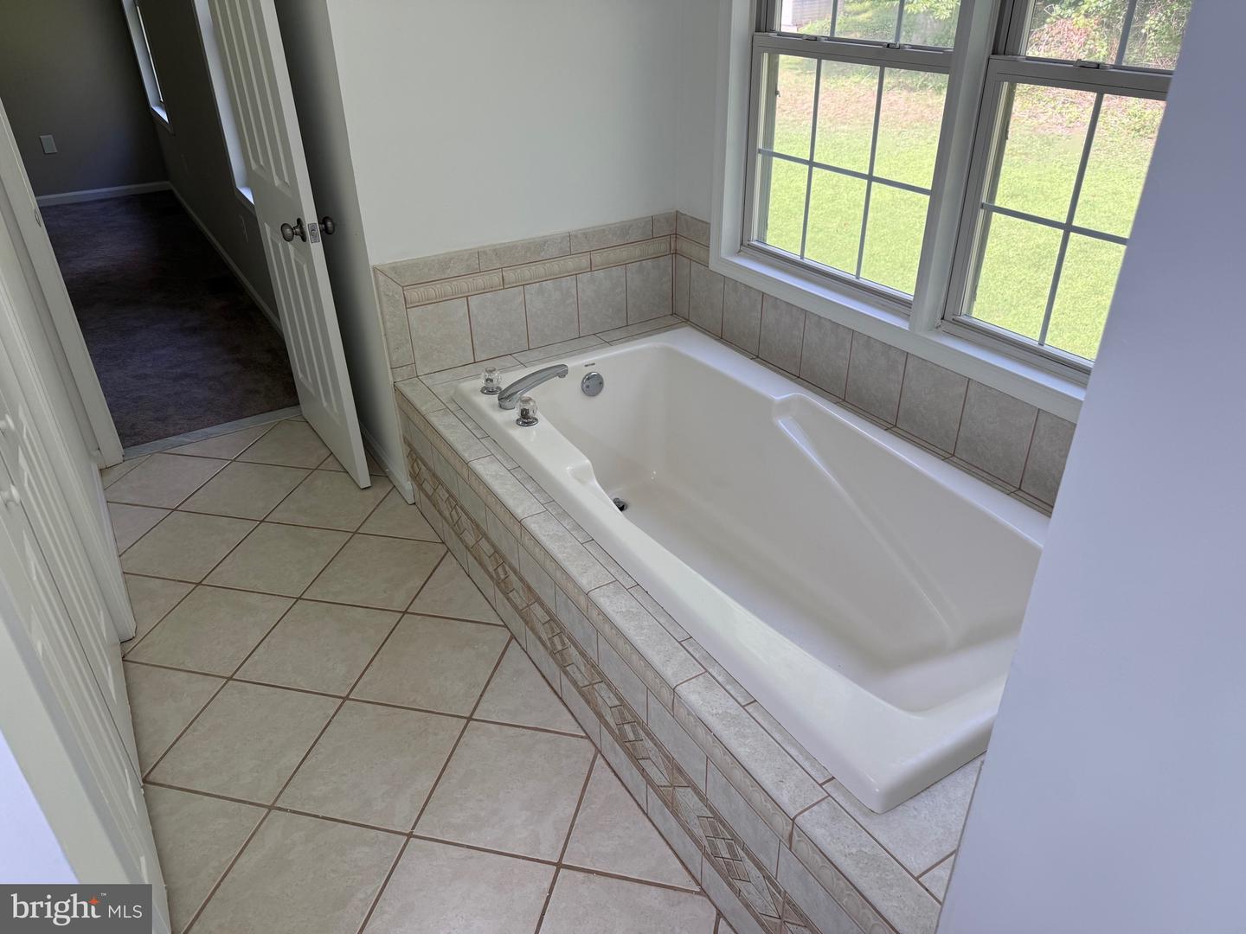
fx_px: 864
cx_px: 623
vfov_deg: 56.8
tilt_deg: -29.1
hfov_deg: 71.6
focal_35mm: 24
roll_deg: +2.3
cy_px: 467
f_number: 1.78
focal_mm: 6.76
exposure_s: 1/148
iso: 100
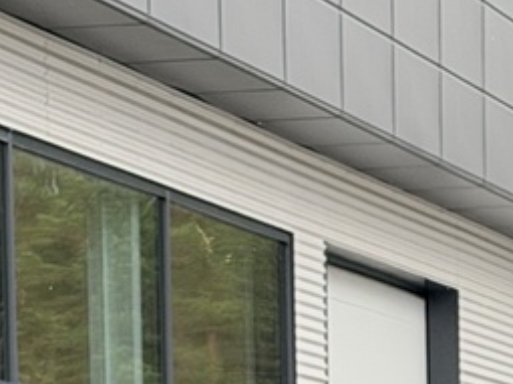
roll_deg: +0.7
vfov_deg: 5.3
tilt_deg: -4.7
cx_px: 416
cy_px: 981
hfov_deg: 7.3
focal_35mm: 271
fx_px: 4014
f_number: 1.78
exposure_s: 1/490
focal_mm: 6.76
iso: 100
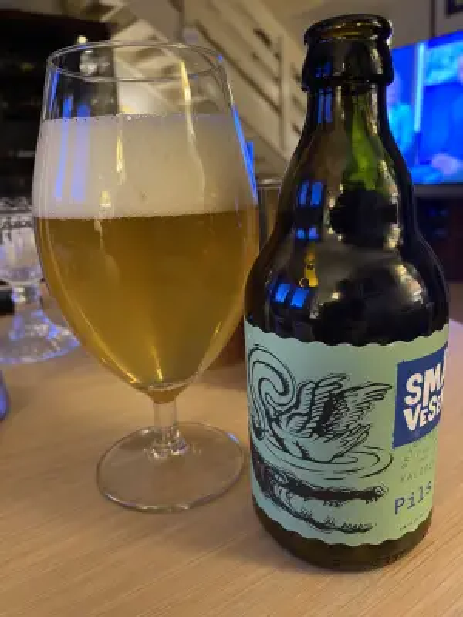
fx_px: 464
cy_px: 308
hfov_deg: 53.1
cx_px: 232
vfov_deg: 67.3
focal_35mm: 26
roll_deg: +2.2
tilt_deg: -14.5
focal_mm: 4.25
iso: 500
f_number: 1.8
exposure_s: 1/30
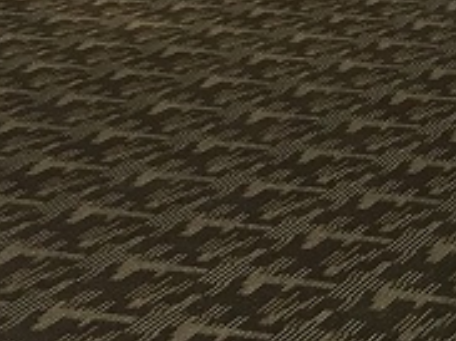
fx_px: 1948
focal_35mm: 148
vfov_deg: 9.2
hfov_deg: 12.9
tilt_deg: -0.4
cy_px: -416
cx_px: 607
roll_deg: -0.6
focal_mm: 4.15
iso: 100
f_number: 2.2
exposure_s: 1/33
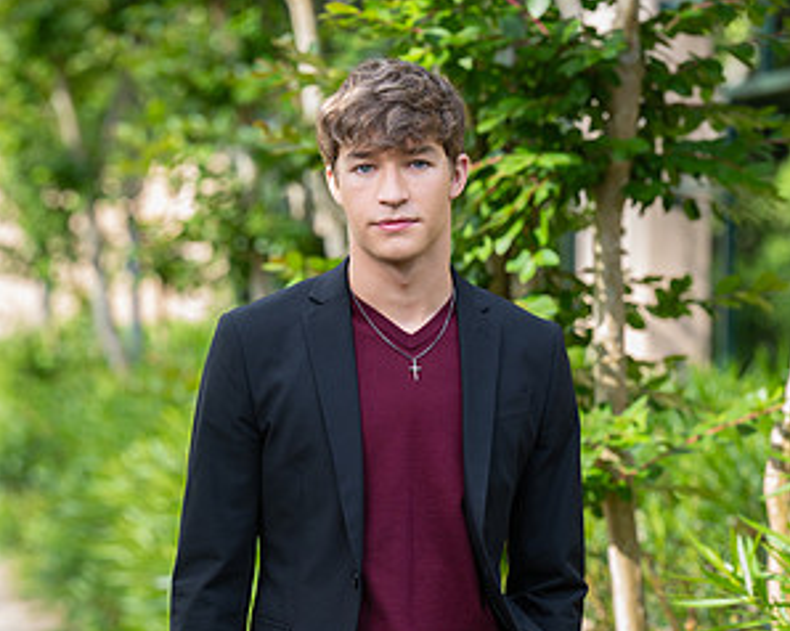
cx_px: 395
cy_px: 498
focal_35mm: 220
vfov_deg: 7.0
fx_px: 5140
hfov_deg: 8.8
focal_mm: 155
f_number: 4.5
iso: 160
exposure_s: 1/200
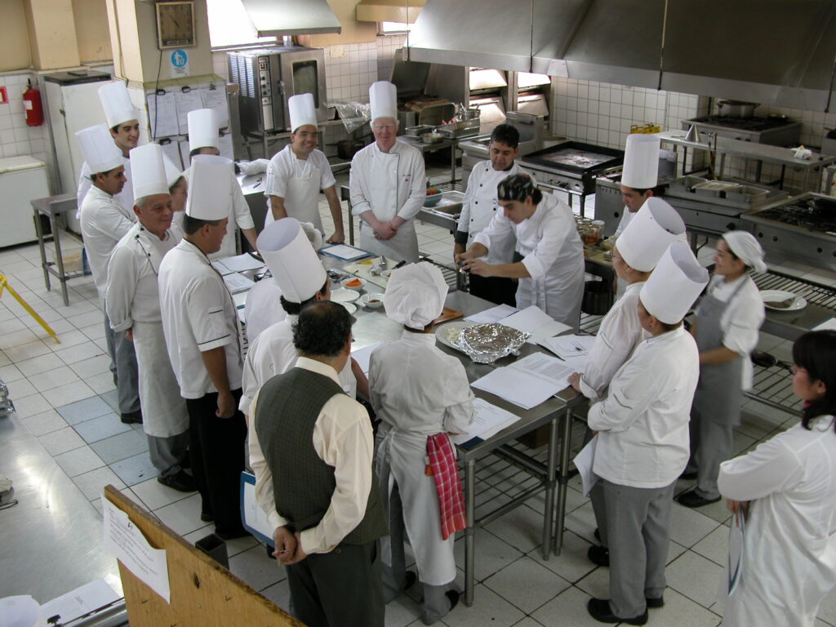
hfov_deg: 52.6
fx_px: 845
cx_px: 418
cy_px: 314
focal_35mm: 35
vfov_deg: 40.7
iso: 100
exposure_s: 1/5
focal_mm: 8.9
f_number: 2.8
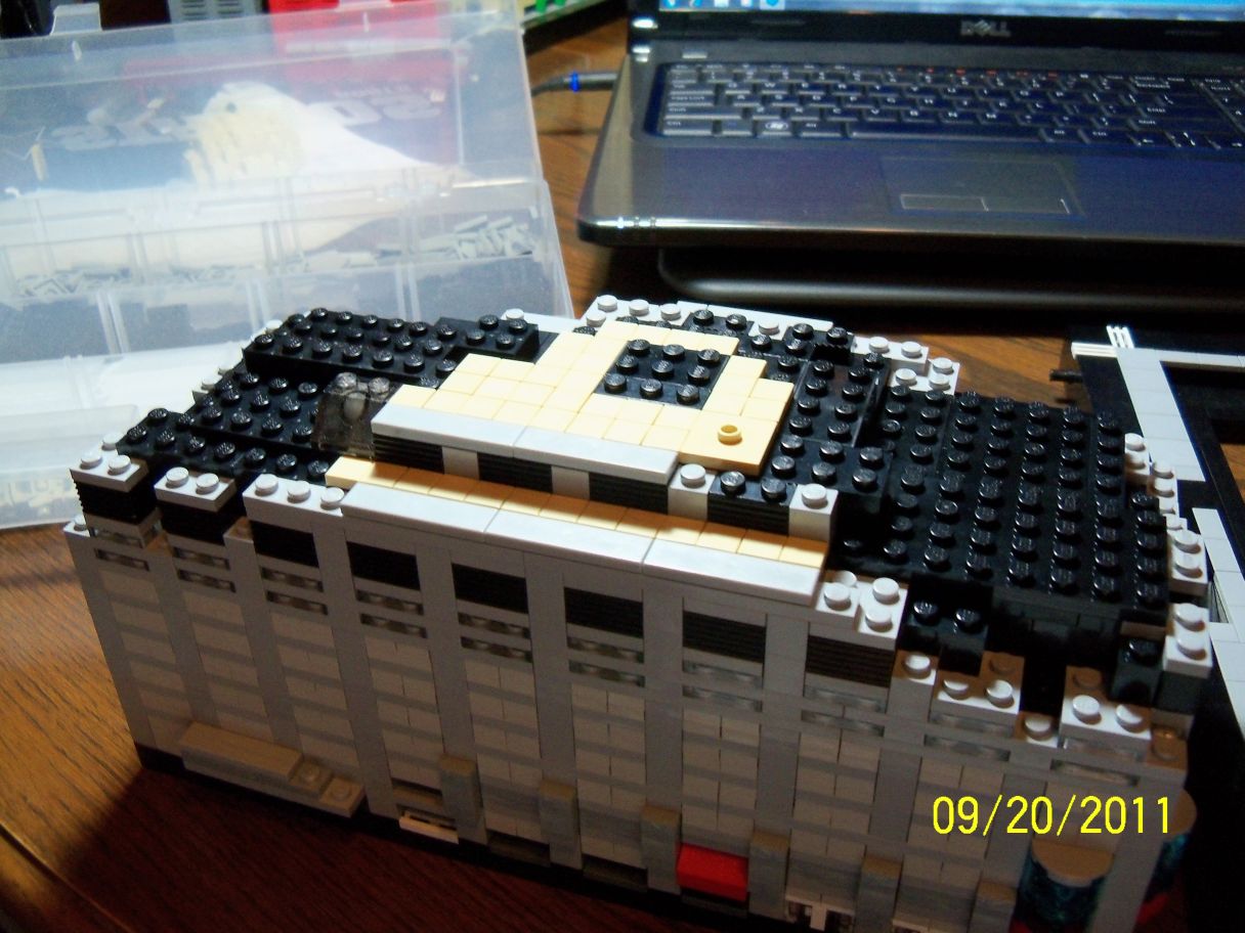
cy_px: 466
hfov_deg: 52.6
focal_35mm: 35
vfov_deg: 40.7
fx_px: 1259
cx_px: 622
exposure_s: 1/40
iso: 320
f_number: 3.5
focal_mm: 6.2
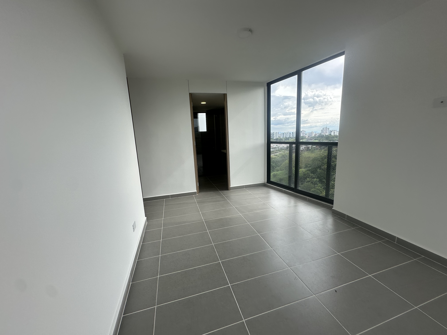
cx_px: 224
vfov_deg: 85.7
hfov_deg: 102.1
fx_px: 181
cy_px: 168
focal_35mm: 14
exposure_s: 1/404
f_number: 2.2
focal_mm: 2.22
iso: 40
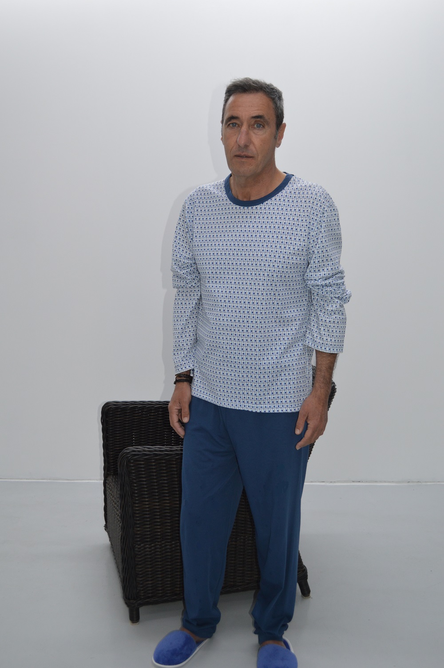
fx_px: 723
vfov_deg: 49.6
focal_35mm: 39
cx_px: 222
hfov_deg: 34.1
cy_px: 334
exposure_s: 1/100
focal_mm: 26
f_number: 4.2
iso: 400
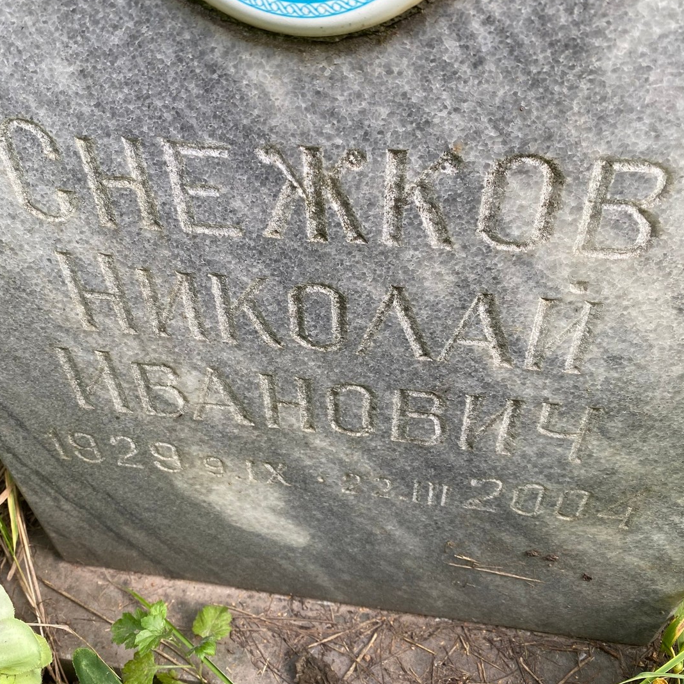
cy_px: 340
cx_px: 300
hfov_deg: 52.4
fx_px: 693
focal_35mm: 31
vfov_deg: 52.5
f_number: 1.8
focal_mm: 4.25
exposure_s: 1/122
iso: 40
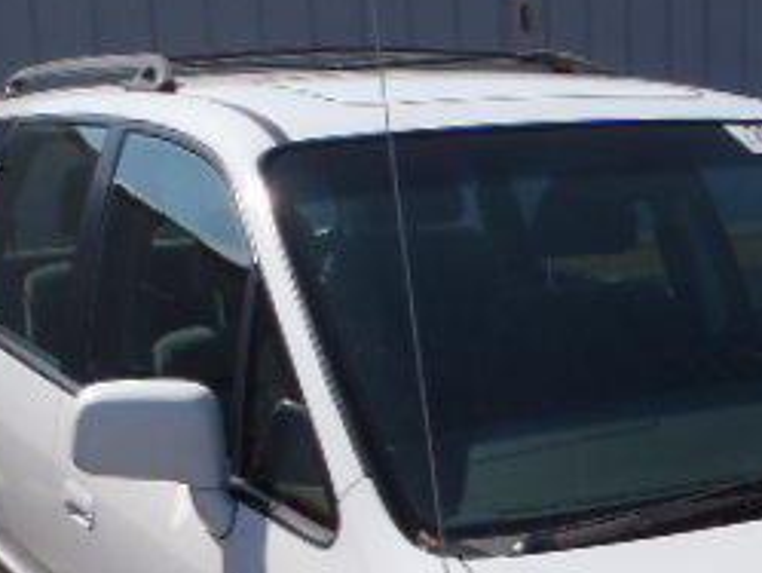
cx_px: 689
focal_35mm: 72
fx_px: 1586
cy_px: 696
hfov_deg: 26.1
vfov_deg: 19.2
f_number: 5.6
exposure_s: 1/500
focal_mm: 5
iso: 80
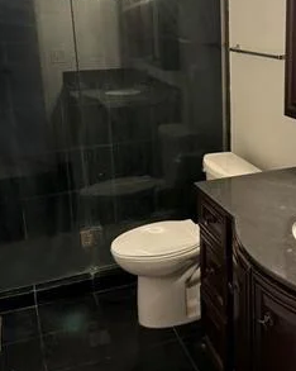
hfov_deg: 30.9
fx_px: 526
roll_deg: +0.7
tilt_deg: -12.5
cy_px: 128
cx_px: 223
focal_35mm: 48
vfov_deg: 38.4
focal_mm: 6.76
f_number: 1.78
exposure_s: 1/60
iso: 640
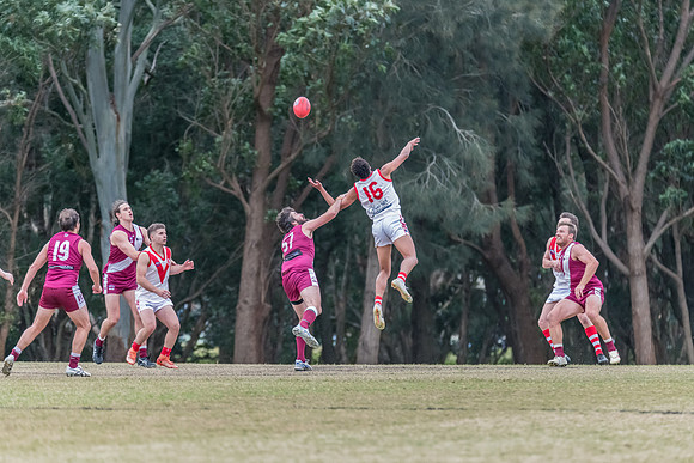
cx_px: 347
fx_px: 6897
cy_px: 232
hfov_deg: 5.8
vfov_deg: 3.8
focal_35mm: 358
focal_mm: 350
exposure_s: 1/1250
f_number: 6
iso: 3200
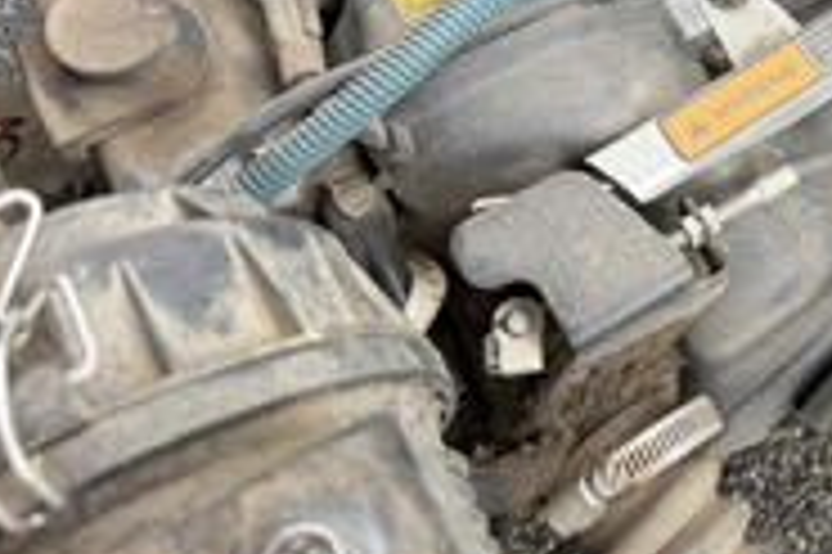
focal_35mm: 54
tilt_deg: -60.1
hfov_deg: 33.7
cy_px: 0
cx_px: 836
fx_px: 1247
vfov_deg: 23.9
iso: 100
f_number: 1.78
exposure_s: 1/121
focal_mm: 6.76
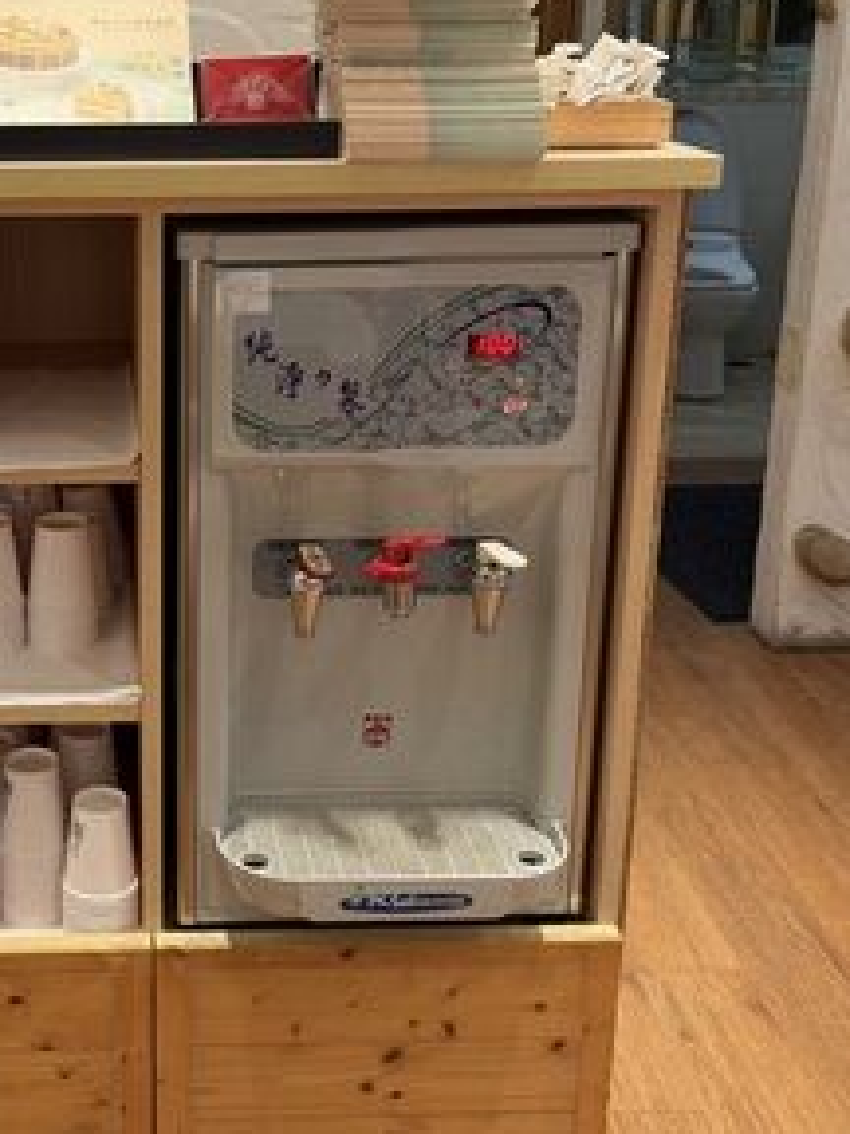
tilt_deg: -14.5
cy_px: 410
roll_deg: +0.6
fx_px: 1473
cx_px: 136
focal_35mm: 45
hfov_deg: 31.1
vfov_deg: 41.7
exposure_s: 1/120
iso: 200
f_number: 1.78
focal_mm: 6.76
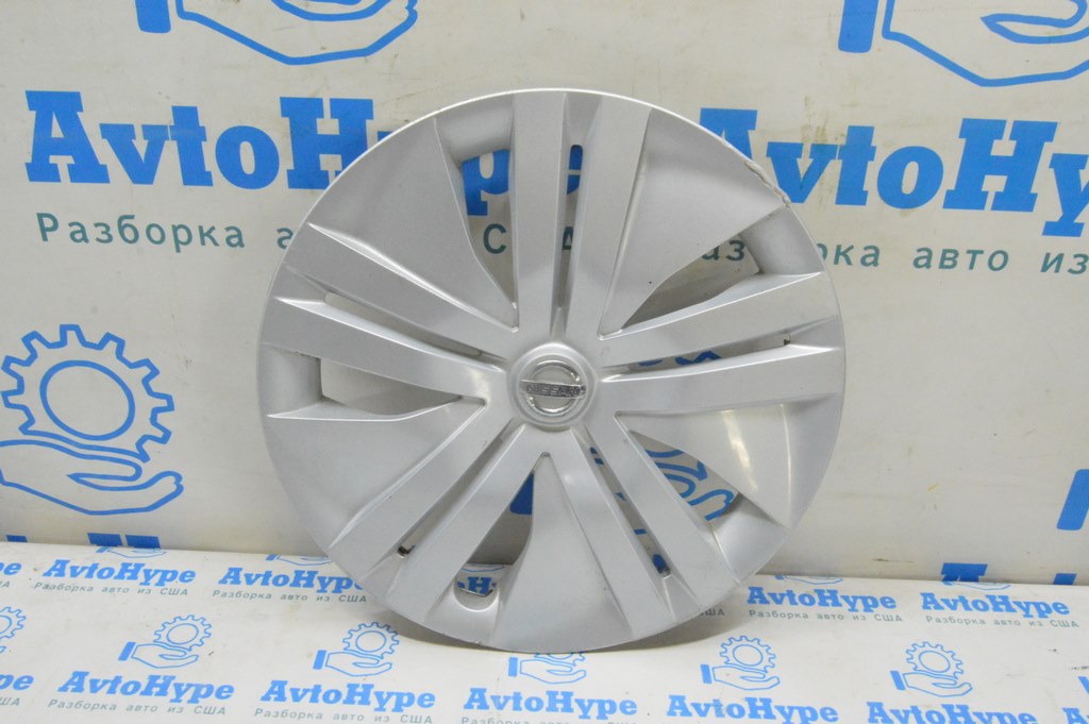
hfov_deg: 57.3
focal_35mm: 33
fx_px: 997
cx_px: 544
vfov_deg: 39.9
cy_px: 362
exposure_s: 1/20
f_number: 20
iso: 6400
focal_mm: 22
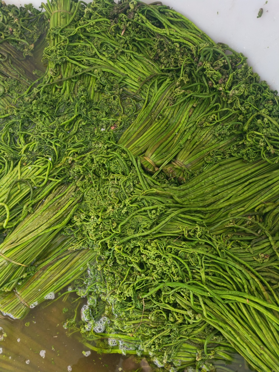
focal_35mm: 24
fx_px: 258
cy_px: 186
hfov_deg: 56.8
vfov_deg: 71.6
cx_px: 140
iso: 1250
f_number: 1.95
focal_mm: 6.67
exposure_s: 1/25
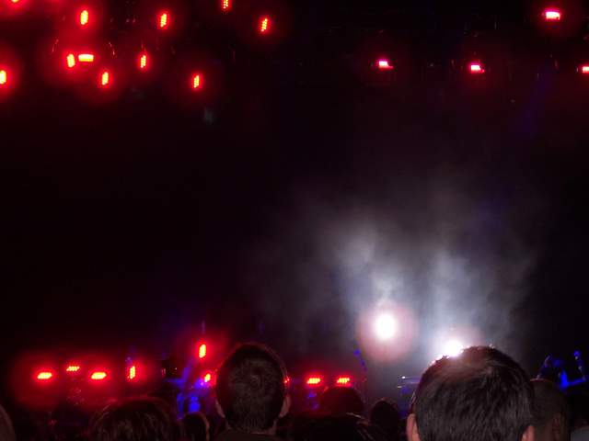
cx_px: 294
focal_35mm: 101
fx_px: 1719
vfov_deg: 14.6
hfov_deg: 19.4
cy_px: 220
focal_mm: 21.3
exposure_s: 1/10
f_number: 4.8
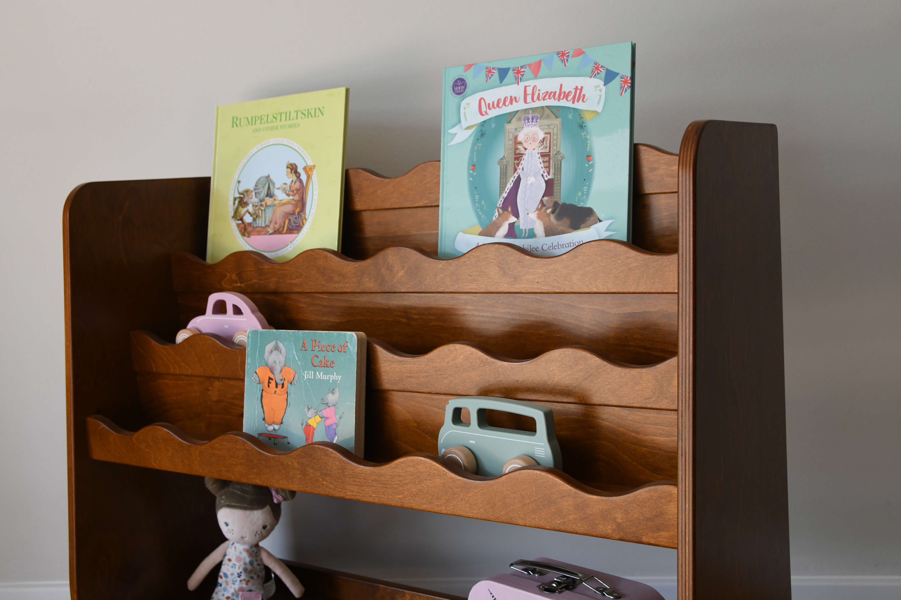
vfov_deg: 33.4
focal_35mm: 40
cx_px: 450
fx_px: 1001
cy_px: 300
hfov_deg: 48.5
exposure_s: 1/160
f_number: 6.3
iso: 800
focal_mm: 27
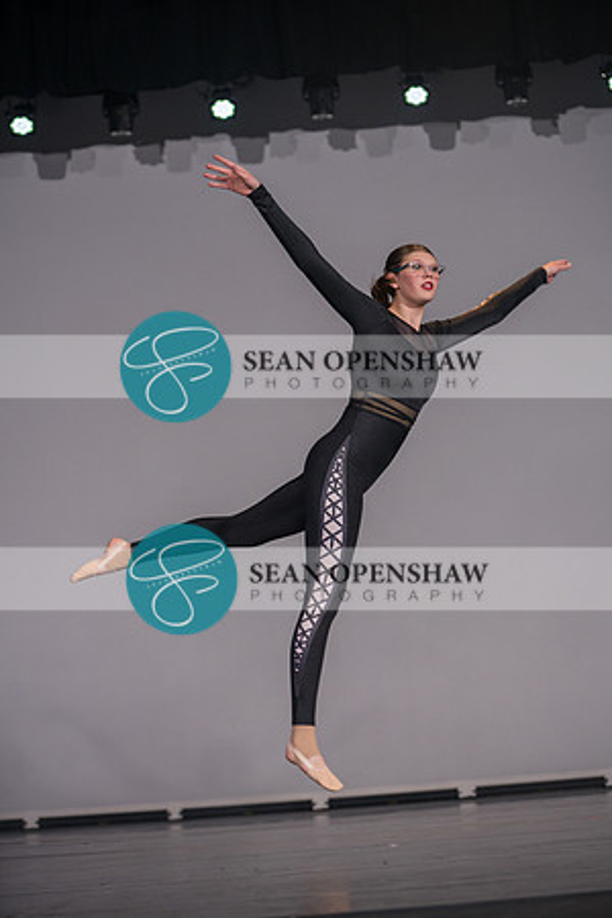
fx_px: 1785
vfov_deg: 28.8
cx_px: 306
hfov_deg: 19.5
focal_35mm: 70
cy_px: 459
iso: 400
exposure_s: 1/500
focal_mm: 70
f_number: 3.2
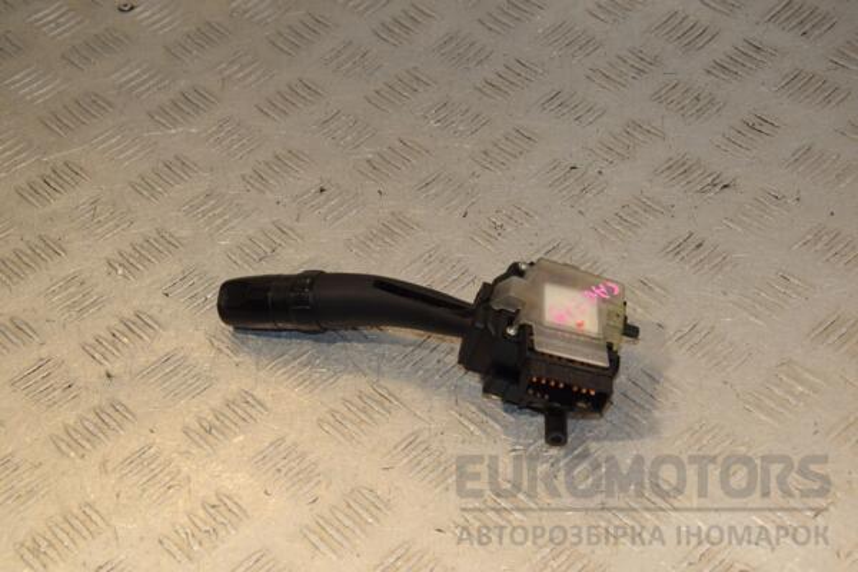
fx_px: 1716
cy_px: 286
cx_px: 429
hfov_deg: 28.1
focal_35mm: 72
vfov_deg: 18.9
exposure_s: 1/200
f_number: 9
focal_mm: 48
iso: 800
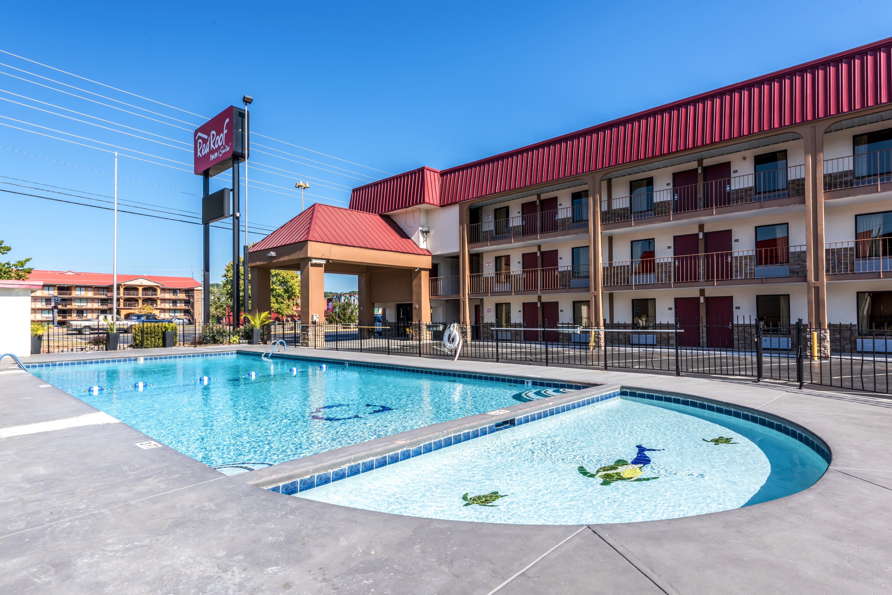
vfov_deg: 64.6
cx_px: 446
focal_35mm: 19
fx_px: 471
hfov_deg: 86.9
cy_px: 298
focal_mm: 19
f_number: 16
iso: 80
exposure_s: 1/40
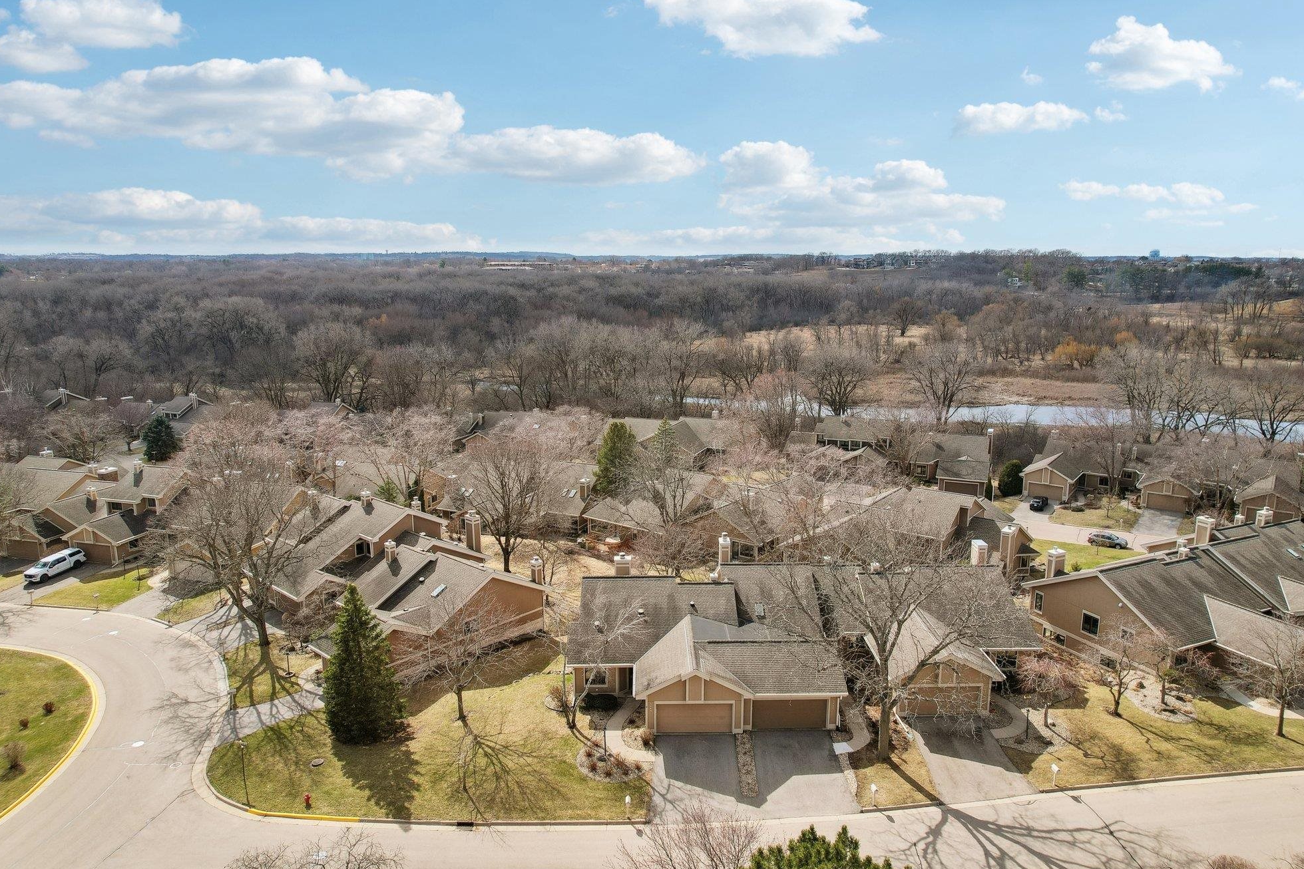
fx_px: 833
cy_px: 421
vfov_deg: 55.1
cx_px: 654
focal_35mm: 23
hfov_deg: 76.1
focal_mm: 8.4
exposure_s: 1/2500
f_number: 2.8
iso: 100
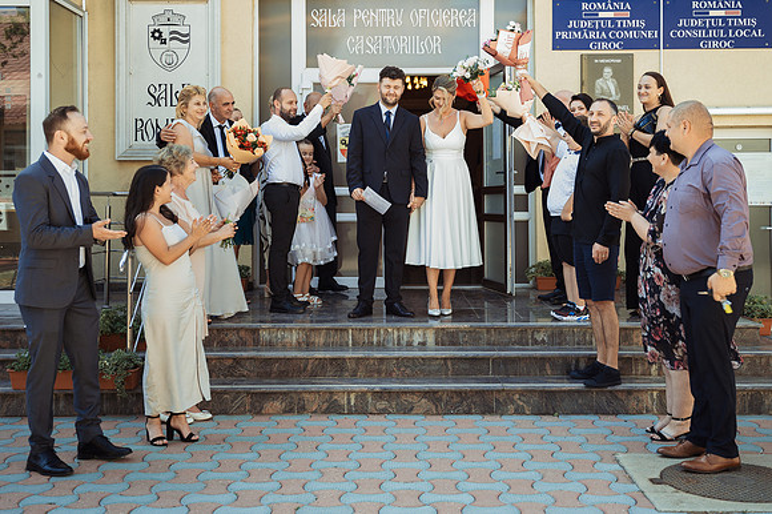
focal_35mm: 44
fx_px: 950
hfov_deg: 44.2
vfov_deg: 30.1
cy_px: 191
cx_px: 392
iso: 80
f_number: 2.8
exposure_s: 1/160
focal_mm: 34.5
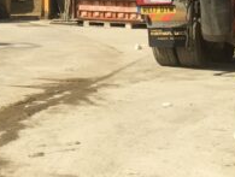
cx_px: -230
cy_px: -83
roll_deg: +0.5
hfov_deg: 11.7
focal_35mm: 152
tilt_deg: +4.1
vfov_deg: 9.5
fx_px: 1034
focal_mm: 4.15
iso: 25
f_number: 2.2
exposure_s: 1/1637
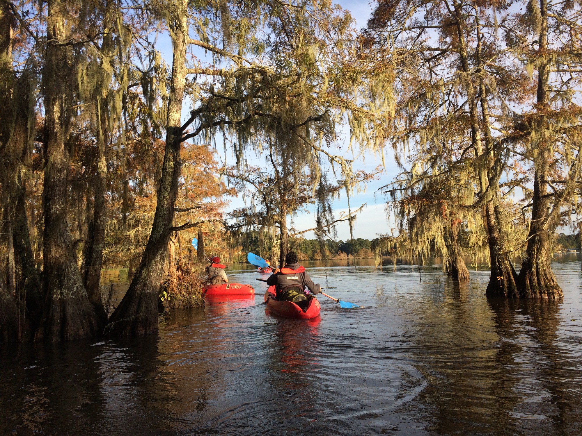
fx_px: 488
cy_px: 218
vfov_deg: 48.2
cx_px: 291
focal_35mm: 29
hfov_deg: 61.7
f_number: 2.2
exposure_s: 1/774
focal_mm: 4.15
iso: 32
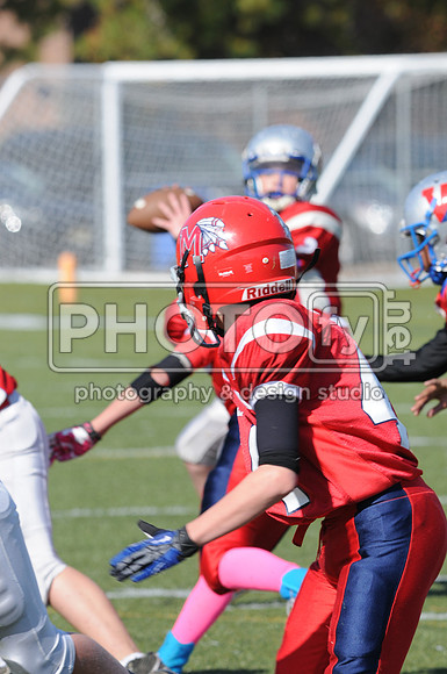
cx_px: 224
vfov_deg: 4.6
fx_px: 8406
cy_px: 337
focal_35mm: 450
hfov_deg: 3.0
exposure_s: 1/500
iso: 200
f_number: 8
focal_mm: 300
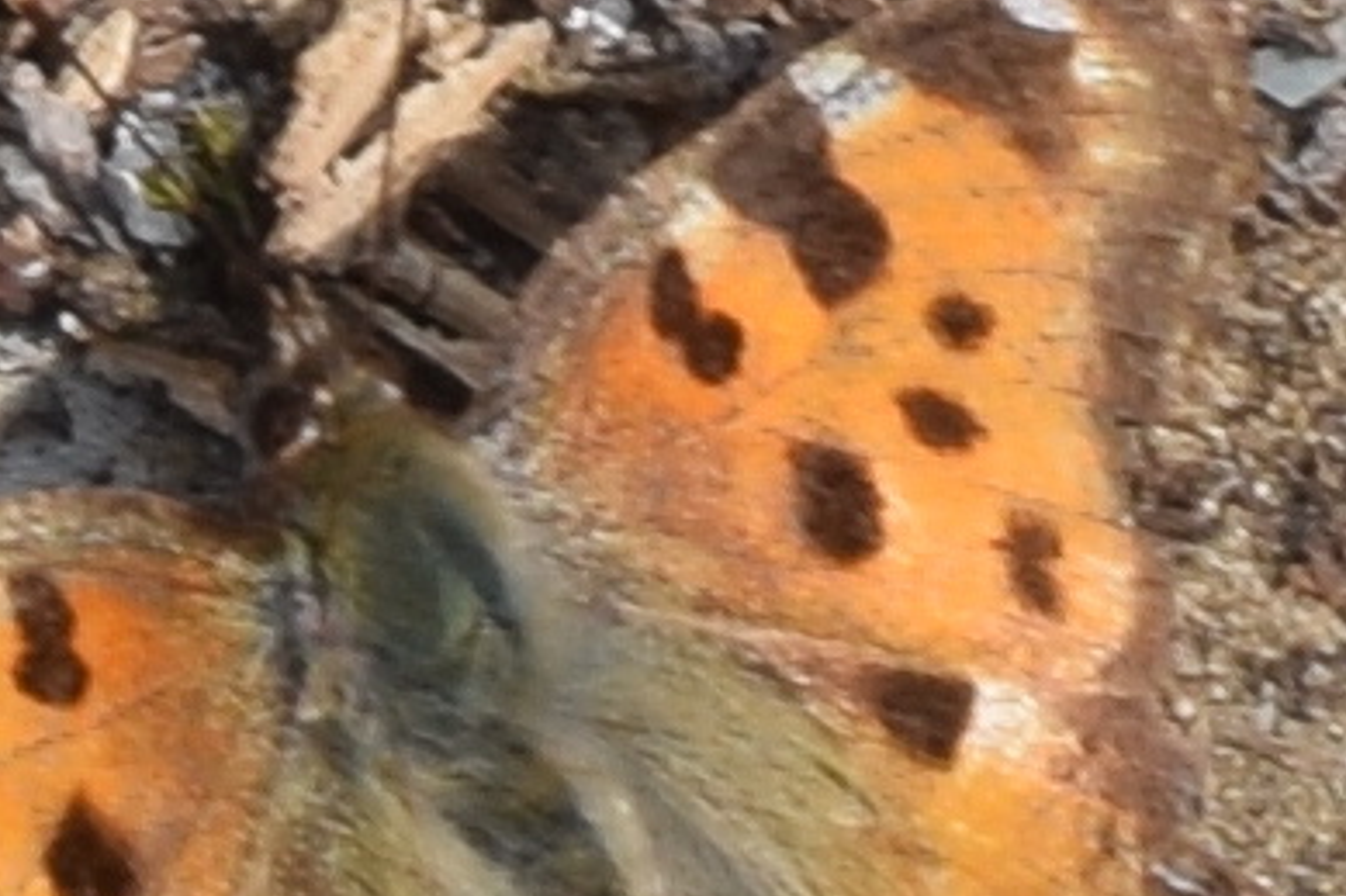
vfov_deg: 2.7
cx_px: 522
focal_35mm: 518
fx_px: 19358
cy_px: 581
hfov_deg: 4.0
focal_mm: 140
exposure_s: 1/160
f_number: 13
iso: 100
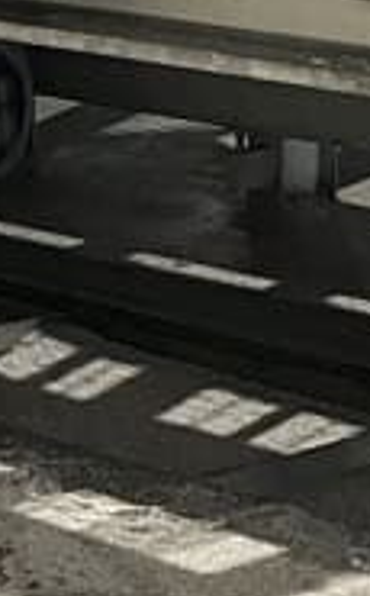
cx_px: -19
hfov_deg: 6.8
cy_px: -23
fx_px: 3094
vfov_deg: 10.9
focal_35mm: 191
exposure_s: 1/60
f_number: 1.6
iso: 320
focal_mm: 5.1
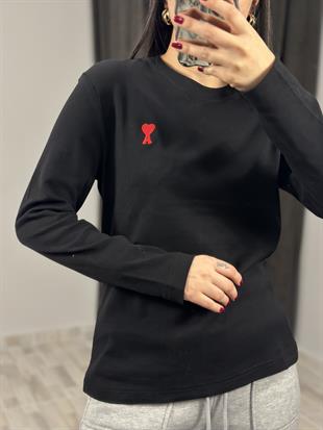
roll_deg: +1.7
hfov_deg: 30.3
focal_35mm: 48
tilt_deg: -34.9
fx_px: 597
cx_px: 162
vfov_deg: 39.6
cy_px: 215
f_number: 1.78
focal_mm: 6.86
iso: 125
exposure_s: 1/100
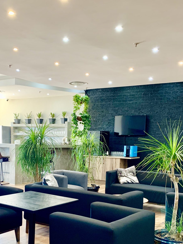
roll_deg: -0.5
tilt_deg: -7.1
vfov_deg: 42.9
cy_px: 173
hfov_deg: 33.5
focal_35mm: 43
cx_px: 70
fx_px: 303
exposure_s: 1/50
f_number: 1.8
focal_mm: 4.25
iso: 125
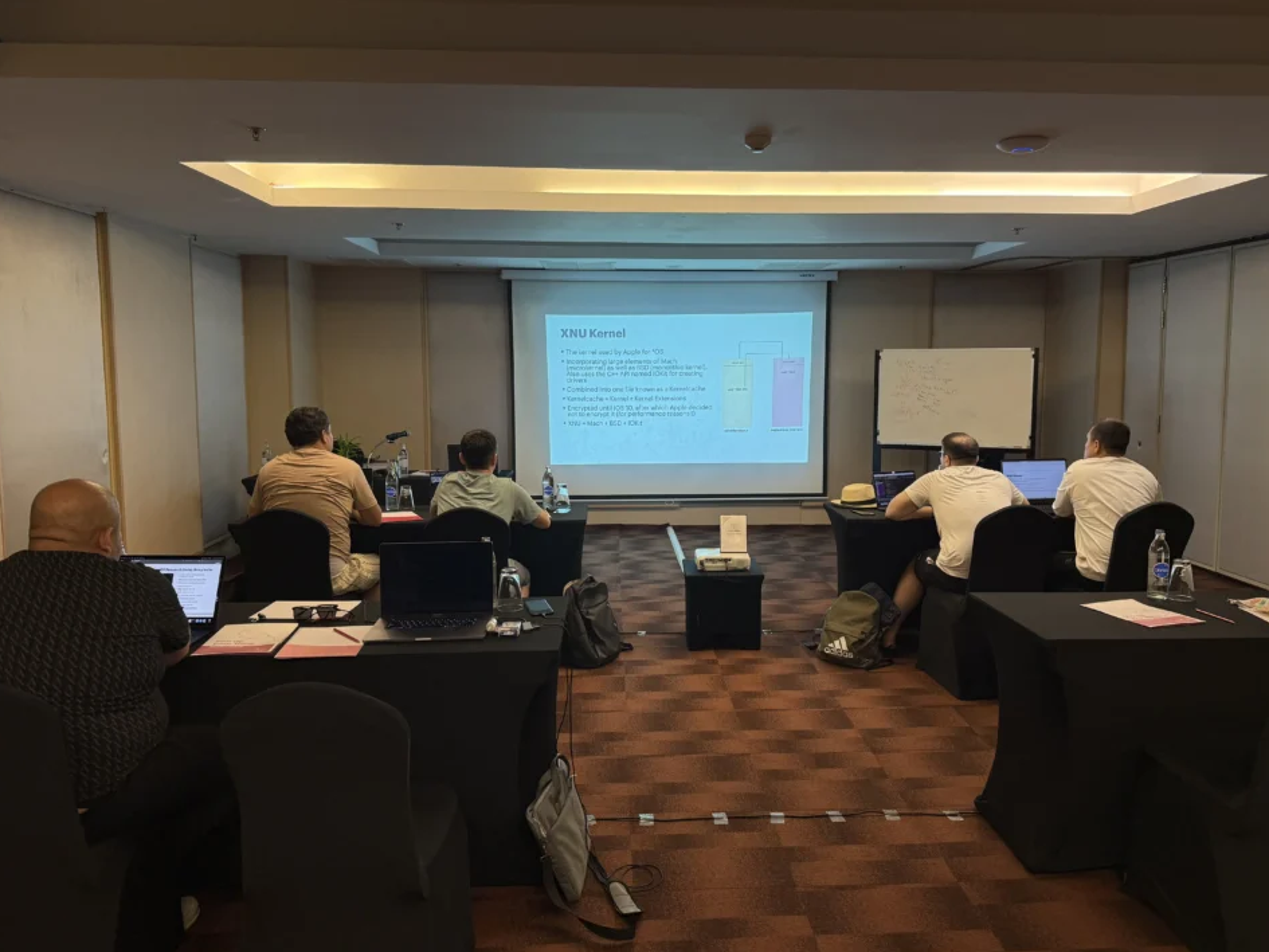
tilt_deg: -4.7
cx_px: 659
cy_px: 459
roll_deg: -0.5
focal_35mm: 26
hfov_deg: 67.3
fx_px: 953
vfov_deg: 53.1
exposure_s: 1/50
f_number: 1.78
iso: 125
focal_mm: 6.76
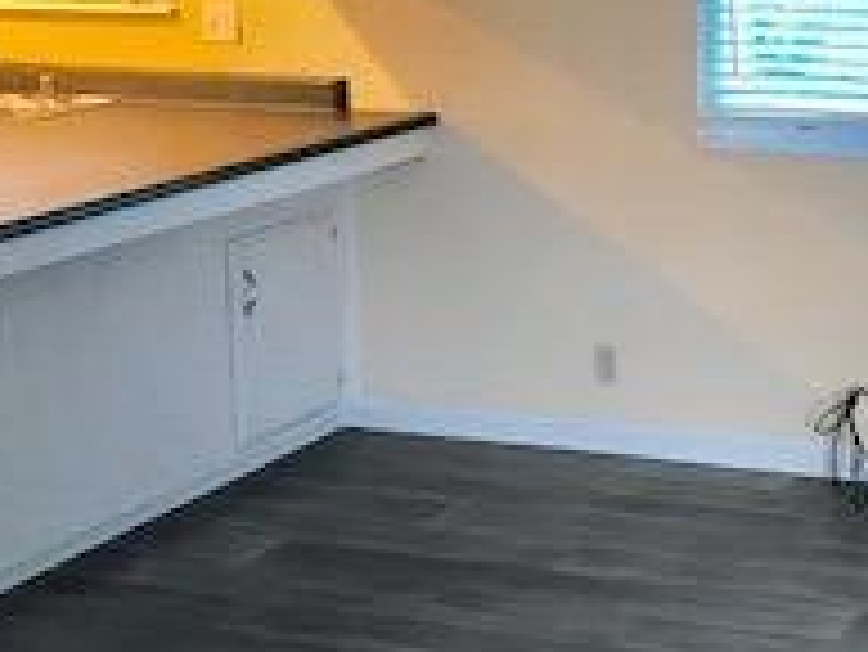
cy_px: 234
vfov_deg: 15.9
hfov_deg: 20.7
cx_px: 769
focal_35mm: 93
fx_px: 2333
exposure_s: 1/15
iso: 64
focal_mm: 3.99
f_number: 1.8
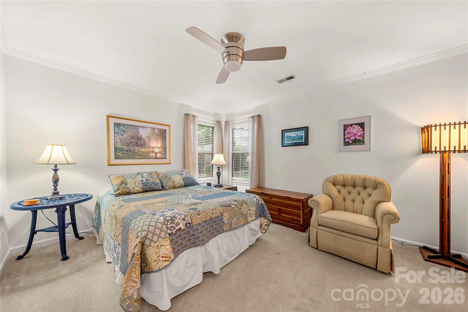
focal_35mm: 12
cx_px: 234
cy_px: 156
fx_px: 156
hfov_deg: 112.6
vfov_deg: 90.0
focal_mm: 12
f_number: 10
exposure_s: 4
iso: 200
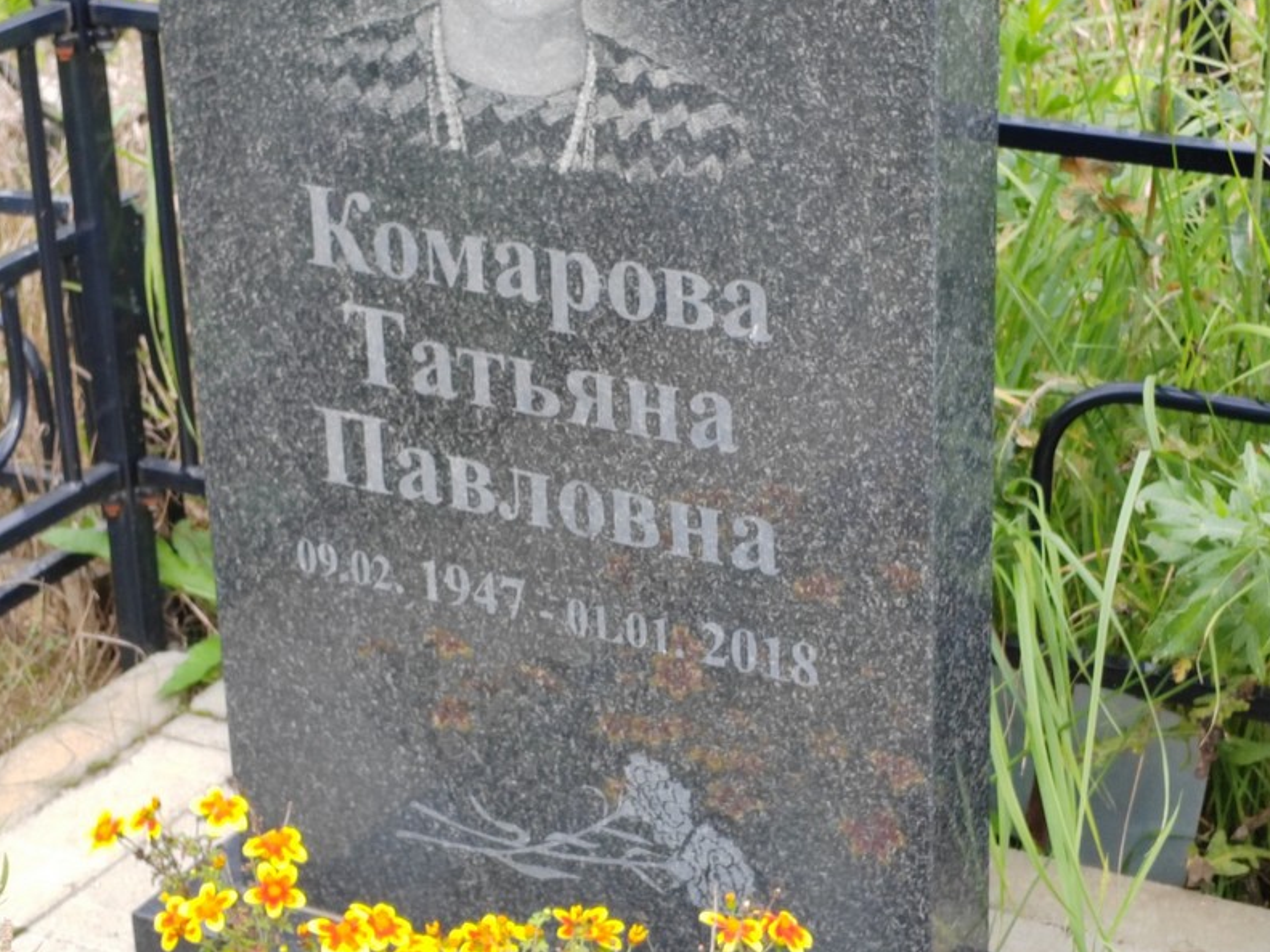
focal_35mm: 88
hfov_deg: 22.3
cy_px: 474
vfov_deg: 16.8
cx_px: 641
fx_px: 3228
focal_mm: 5.52
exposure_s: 1/190
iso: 100
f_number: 1.9
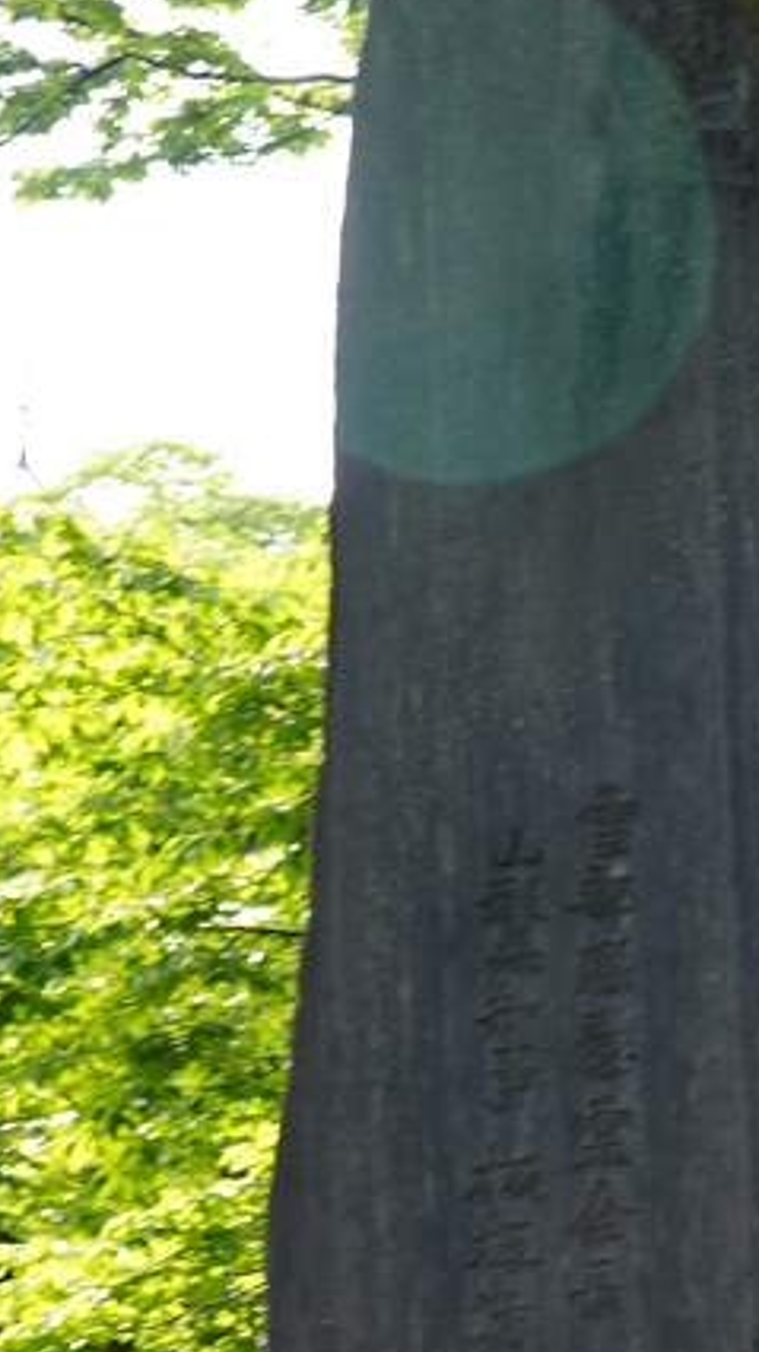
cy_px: 841
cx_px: 845
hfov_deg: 8.8
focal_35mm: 136
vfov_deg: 15.8
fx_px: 4876
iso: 100
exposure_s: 1/80
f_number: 5
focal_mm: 54
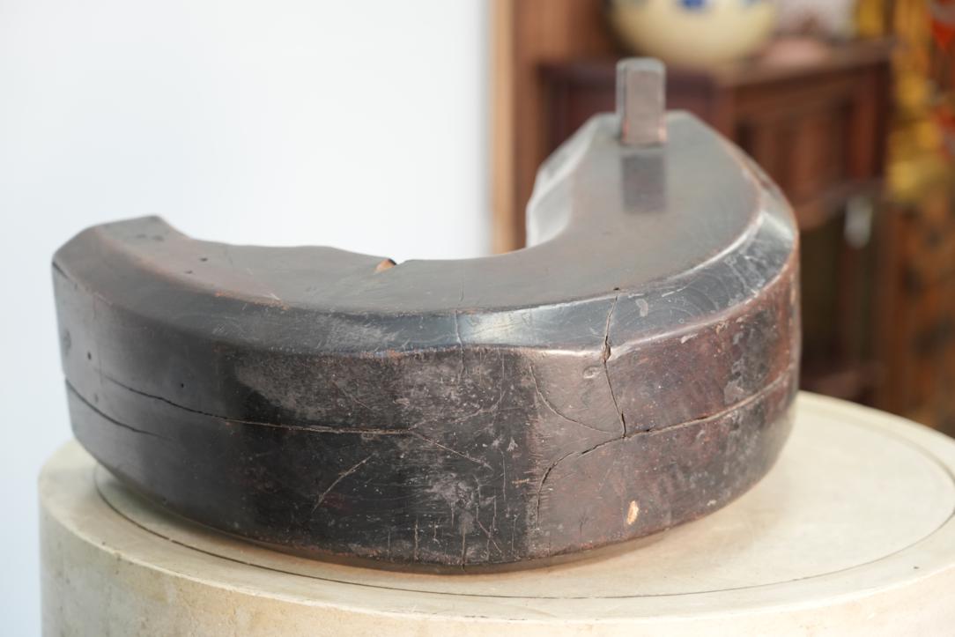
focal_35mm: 74
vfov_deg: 18.4
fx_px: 1963
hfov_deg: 27.3
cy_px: 318
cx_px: 478
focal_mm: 74
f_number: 4
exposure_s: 1/80
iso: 2000
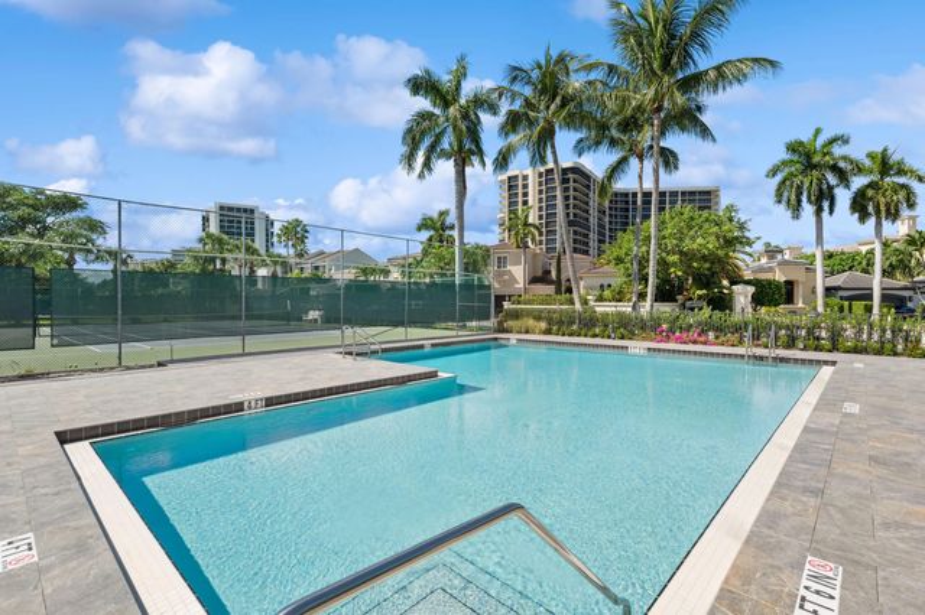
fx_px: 437
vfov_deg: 70.4
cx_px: 462
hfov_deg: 93.3
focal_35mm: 17
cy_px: 308
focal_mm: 17
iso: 100
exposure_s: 1/200
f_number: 11
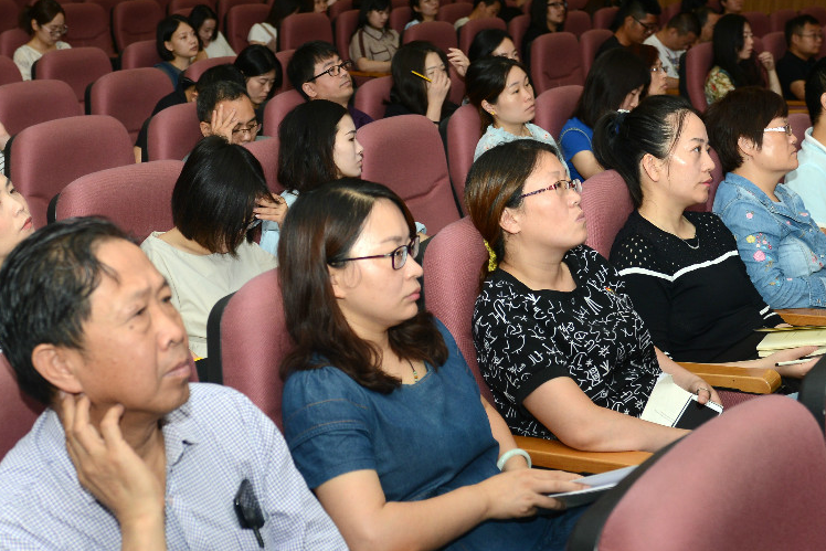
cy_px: 302
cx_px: 392
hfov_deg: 32.4
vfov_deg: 21.9
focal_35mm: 62
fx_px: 1423
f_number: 3.5
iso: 500
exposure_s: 1/250
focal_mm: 29
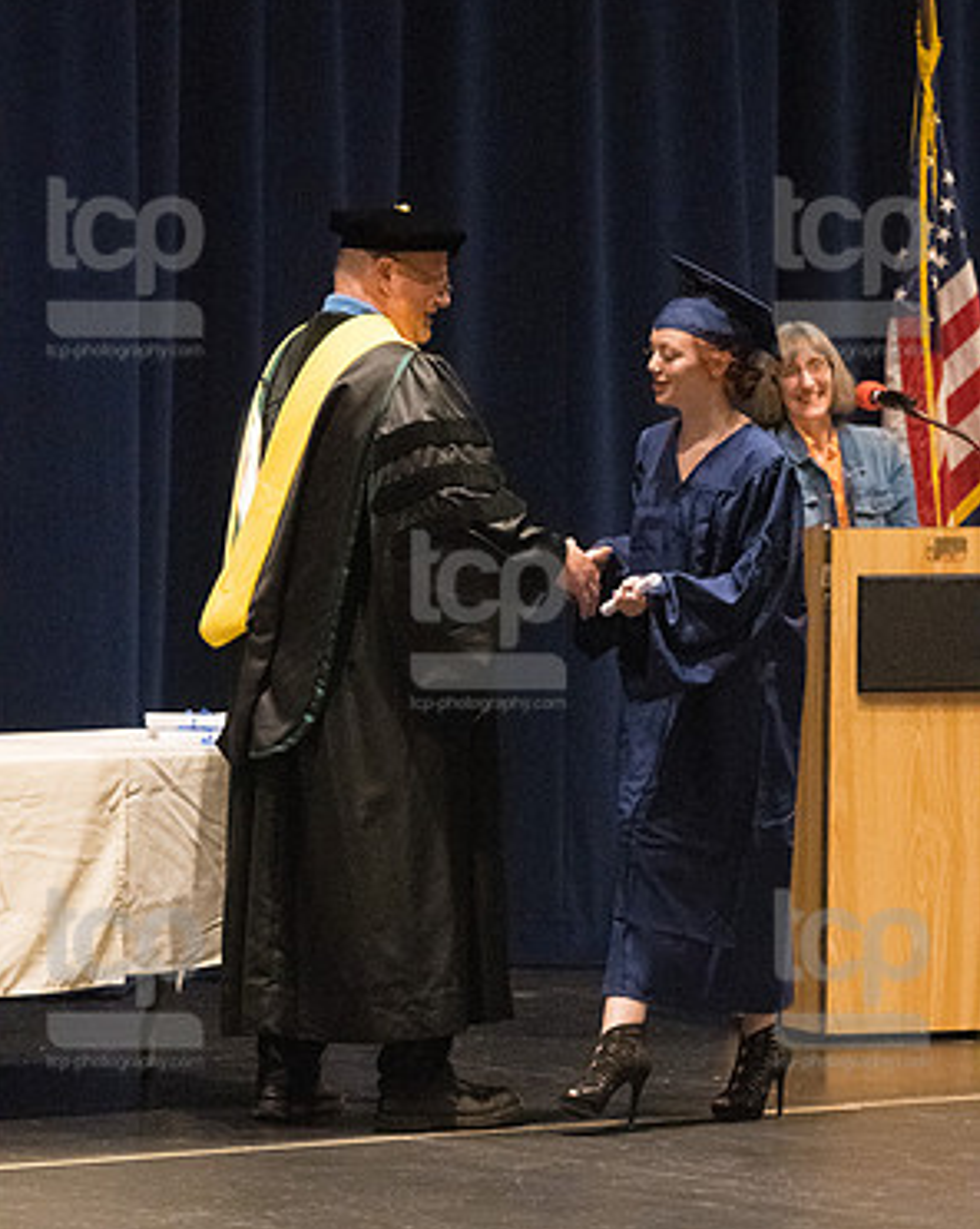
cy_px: 619
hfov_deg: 6.7
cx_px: 488
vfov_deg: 8.4
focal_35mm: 230
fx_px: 8352
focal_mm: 135
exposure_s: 1/250
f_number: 4.5
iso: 8000
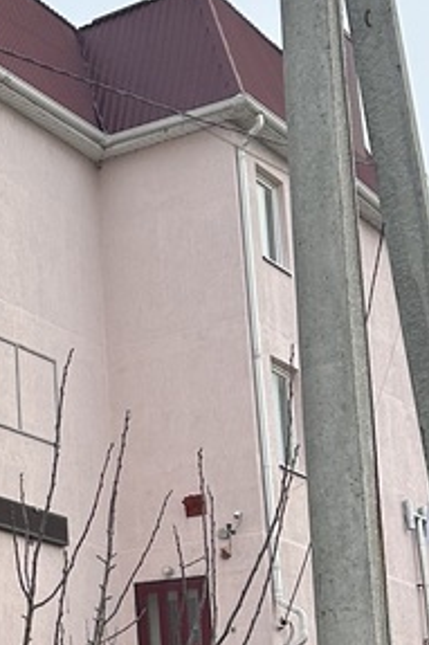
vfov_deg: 23.1
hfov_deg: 13.8
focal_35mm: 87
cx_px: -373
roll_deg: -1.0
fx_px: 1557
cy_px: 517
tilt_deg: +14.0
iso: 80
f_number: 1.78
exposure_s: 1/1587
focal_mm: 6.86
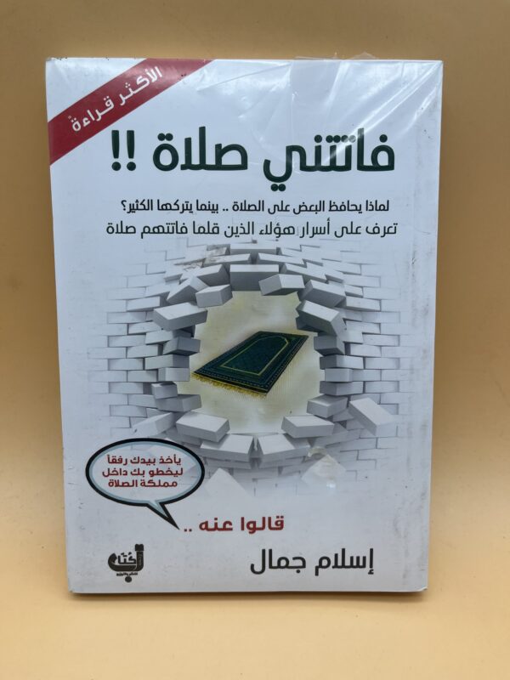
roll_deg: -0.2
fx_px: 511
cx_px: 255
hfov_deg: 53.1
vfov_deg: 67.3
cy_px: 340
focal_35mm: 26
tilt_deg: -24.3
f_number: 1.6
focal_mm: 5.1
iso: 64
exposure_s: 1/668
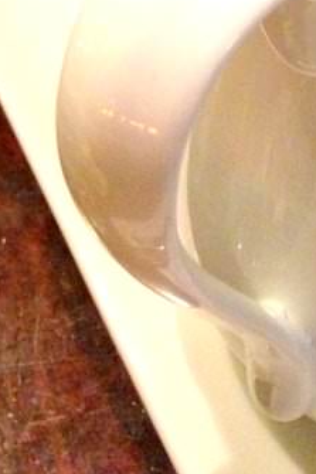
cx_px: 334
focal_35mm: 105
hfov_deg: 12.8
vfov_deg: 18.9
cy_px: 1
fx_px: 1384
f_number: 2.4
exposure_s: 1/15
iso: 500
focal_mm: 4.13
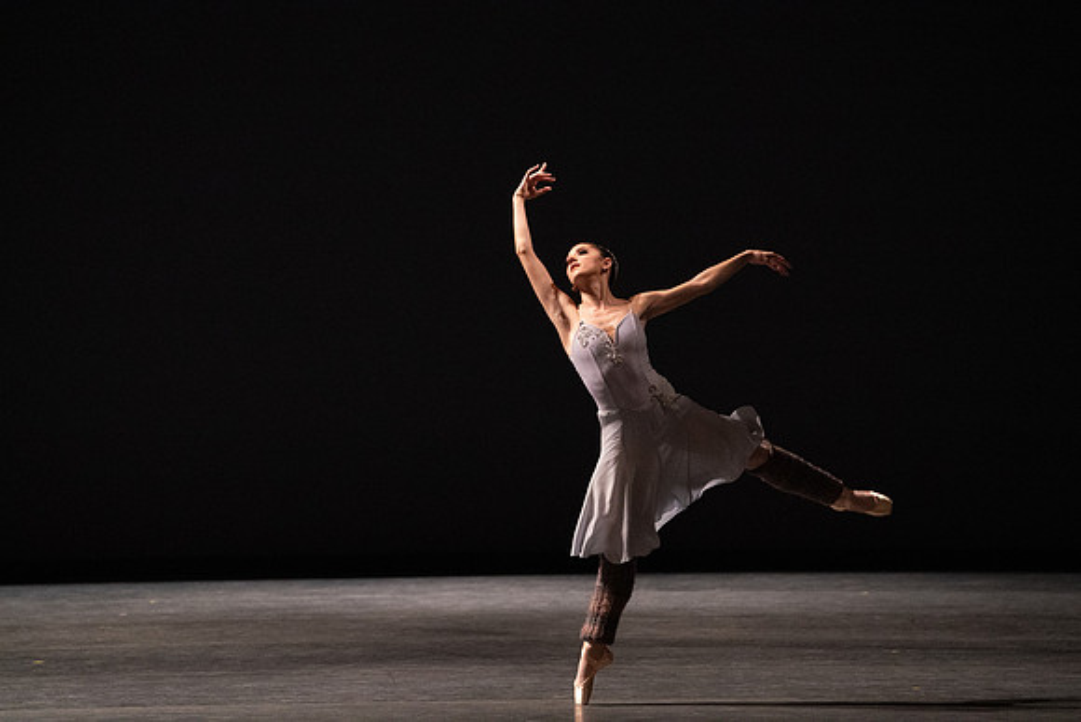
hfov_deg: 10.3
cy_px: 361
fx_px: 6007
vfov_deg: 6.9
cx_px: 540
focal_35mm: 200
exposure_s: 1/400
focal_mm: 200
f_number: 5
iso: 12800
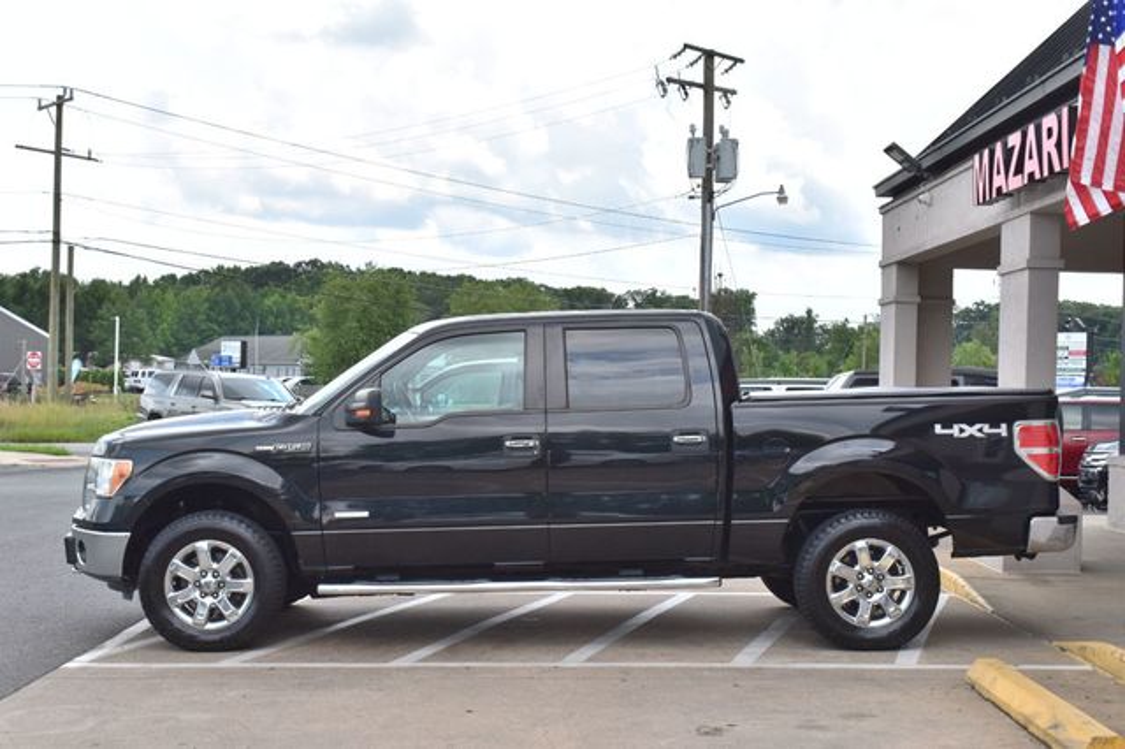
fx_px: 1593
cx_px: 562
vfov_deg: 26.5
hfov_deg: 38.9
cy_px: 374
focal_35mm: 51
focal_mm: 34
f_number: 11
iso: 400
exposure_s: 1/400
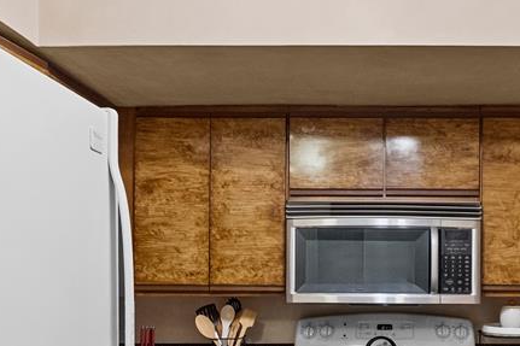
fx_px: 549
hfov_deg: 49.8
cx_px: 349
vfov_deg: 33.2
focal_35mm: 38
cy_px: 312
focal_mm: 16
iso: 10000
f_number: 5.6
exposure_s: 1/30
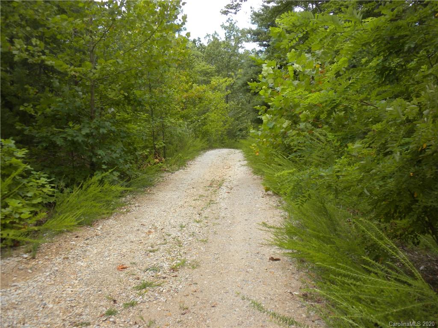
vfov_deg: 38.7
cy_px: 164
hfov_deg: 50.1
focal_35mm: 37
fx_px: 468
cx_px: 219
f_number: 3.5
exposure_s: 1/170
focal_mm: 6.6
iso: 64
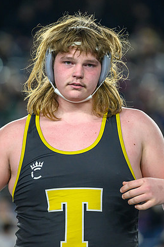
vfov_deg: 5.9
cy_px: 104
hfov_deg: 3.9
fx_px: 2398
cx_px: 92
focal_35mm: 351
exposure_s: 1/800
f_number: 2.8
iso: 2500
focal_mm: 200
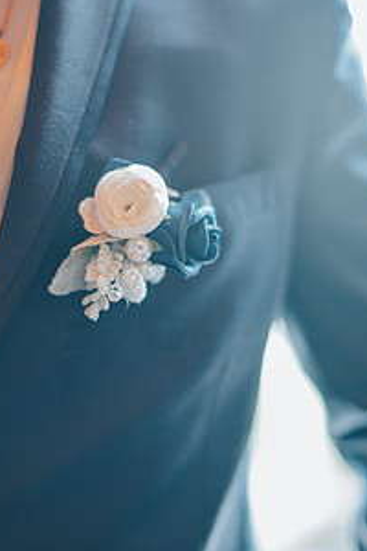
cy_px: 290
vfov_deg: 27.0
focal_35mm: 75
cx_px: 198
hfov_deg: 18.2
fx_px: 1147
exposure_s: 1/320
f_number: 1.6
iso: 1000
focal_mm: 50
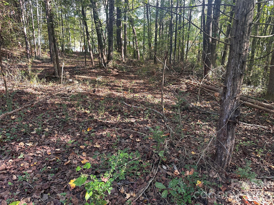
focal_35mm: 24
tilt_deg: -14.1
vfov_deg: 56.8
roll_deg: +0.9
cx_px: 137
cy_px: 102
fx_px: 190
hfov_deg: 71.6
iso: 125
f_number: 1.78
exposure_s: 1/121
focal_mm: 6.86
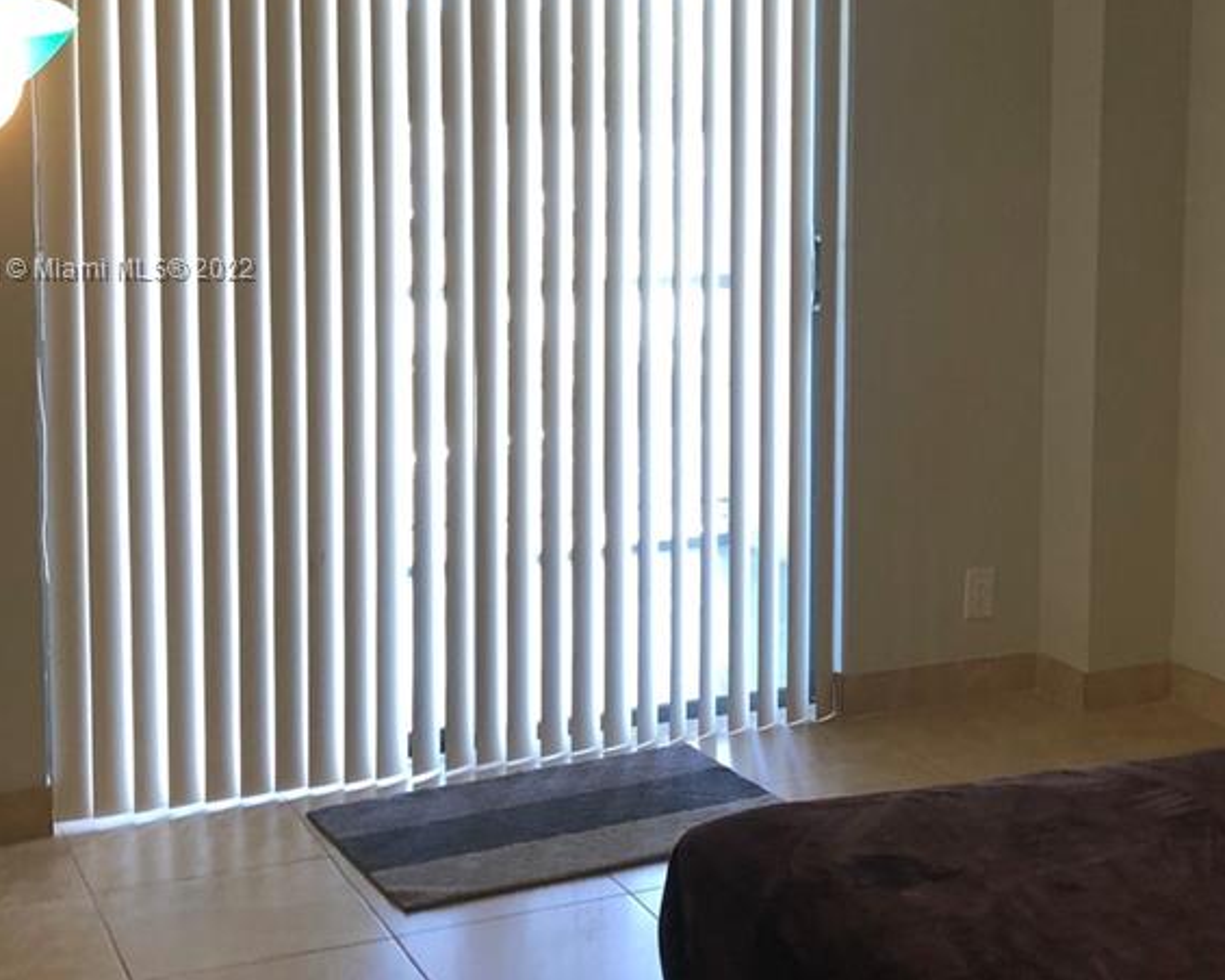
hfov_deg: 32.2
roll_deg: -0.7
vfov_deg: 26.0
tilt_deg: -4.6
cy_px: 271
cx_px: 833
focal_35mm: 58
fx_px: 2103
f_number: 1.8
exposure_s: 1/24
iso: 40
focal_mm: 3.99
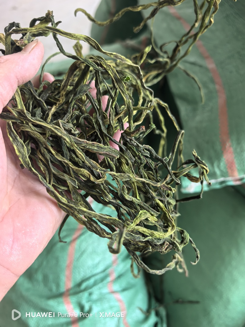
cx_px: 122
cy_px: 164
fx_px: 255
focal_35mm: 27
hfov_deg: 51.3
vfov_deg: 65.3
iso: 3200
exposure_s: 1/896
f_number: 2
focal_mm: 6.98
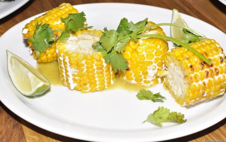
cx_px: 114
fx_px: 336
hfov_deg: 37.2
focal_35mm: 55
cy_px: 67
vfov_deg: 23.8
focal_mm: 35
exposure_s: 1/60
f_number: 9
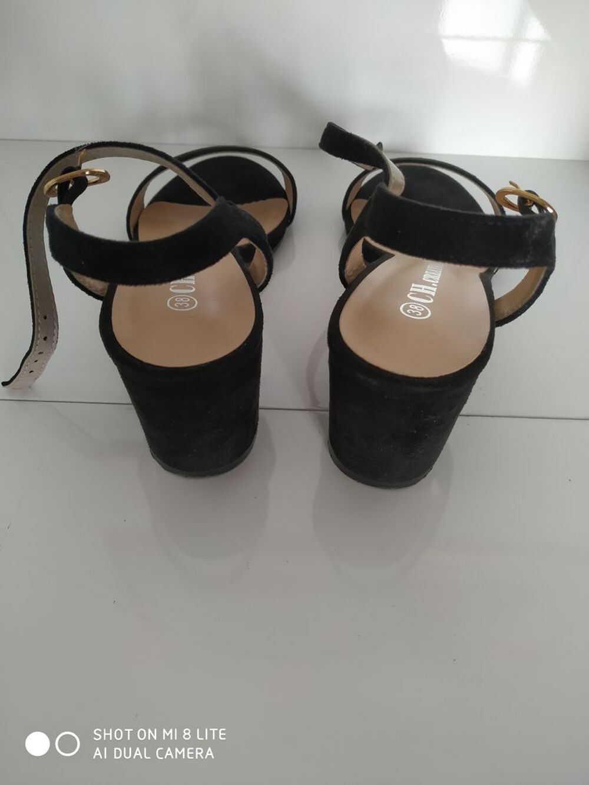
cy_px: 392
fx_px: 544
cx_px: 294
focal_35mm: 24
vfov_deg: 71.6
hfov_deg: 56.8
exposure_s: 1/122
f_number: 1.9
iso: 125
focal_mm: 3.94
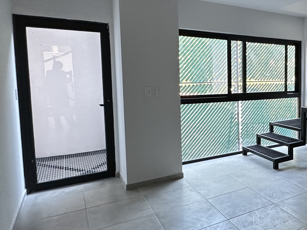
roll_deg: -0.3
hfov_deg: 50.2
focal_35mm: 32
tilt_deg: -4.6
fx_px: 284
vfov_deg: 44.0
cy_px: 98
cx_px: 279
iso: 200
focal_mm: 2.22
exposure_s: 1/60
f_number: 2.2
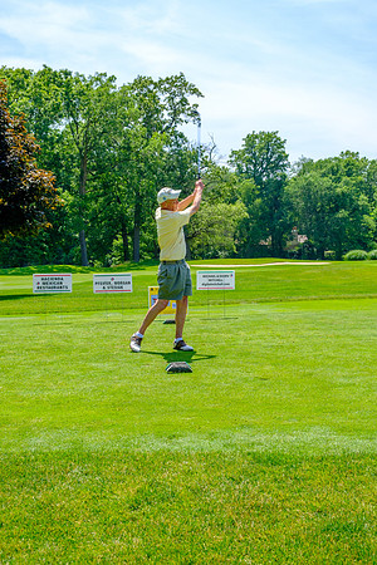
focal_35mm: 47
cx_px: 188
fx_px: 738
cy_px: 282
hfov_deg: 28.6
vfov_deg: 41.9
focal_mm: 31.5
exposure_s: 1/250
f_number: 6.4
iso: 200
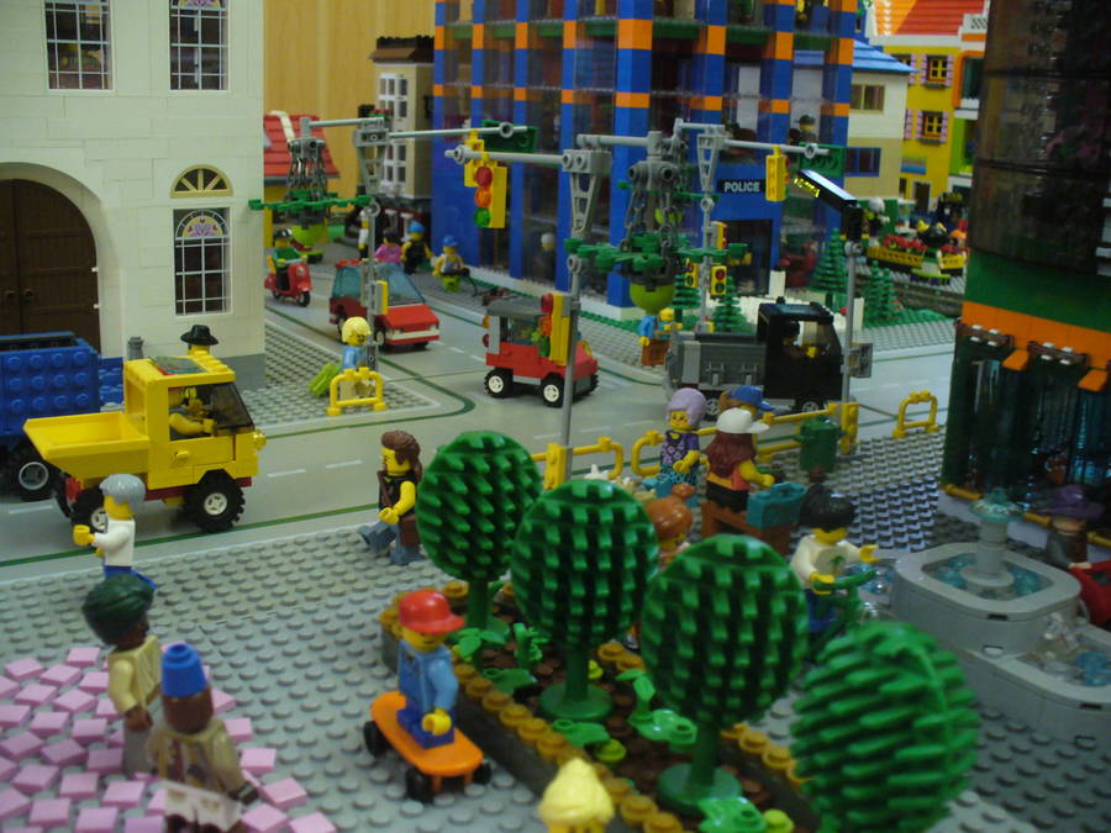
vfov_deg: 38.7
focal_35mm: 37
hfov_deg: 50.1
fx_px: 1188
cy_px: 416
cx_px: 556
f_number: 2.8
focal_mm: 6.1
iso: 200
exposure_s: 1/8
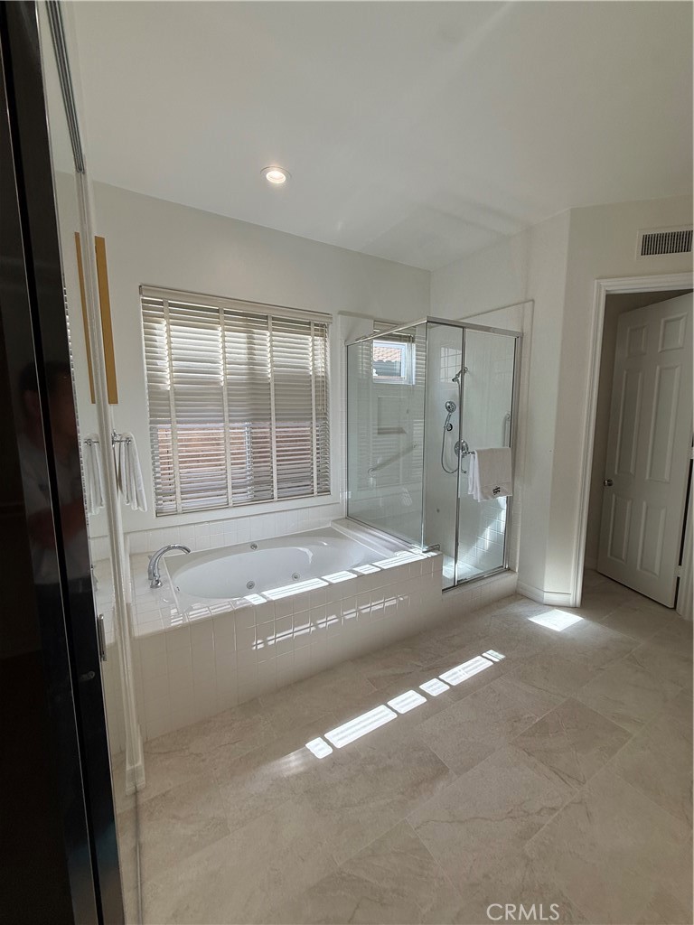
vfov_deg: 102.1
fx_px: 374
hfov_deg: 85.7
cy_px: 462
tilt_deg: -4.9
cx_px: 347
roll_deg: +0.4
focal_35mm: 14
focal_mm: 2.22
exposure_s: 1/264
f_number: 2.2
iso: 64
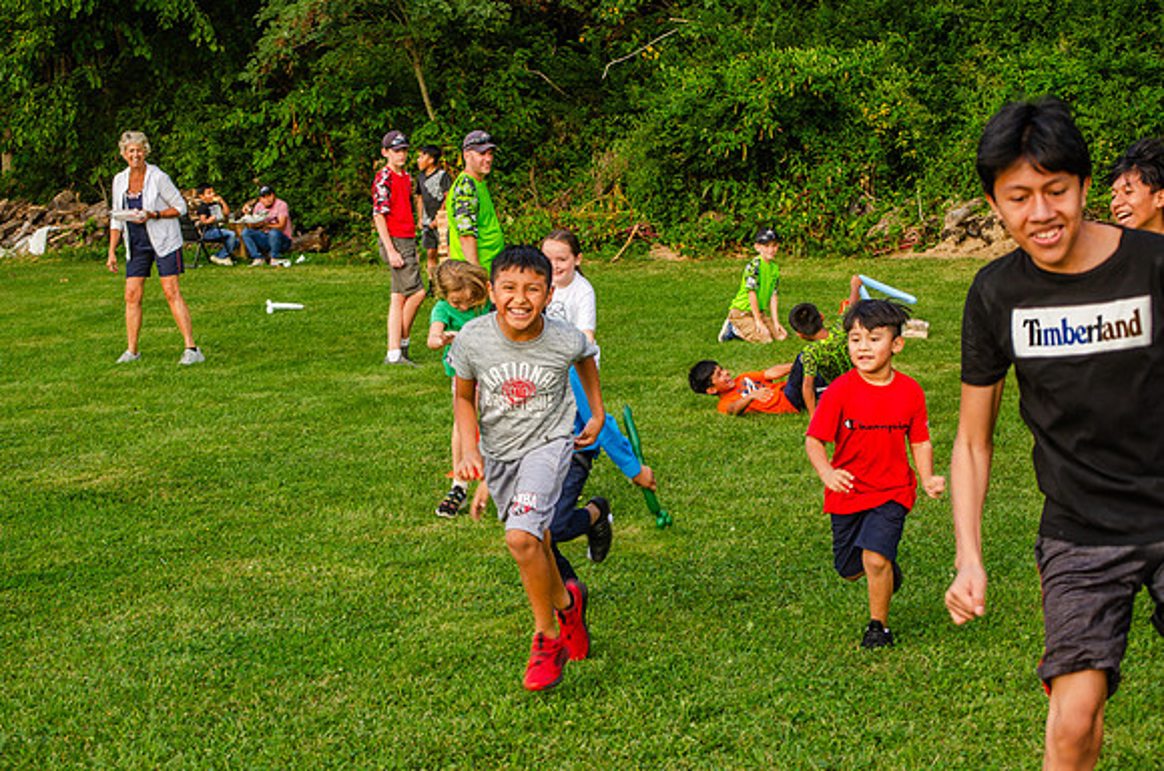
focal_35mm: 82
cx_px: 582
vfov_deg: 16.5
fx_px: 2662
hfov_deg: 24.7
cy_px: 386
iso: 200
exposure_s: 1/200
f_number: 7.1
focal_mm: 55
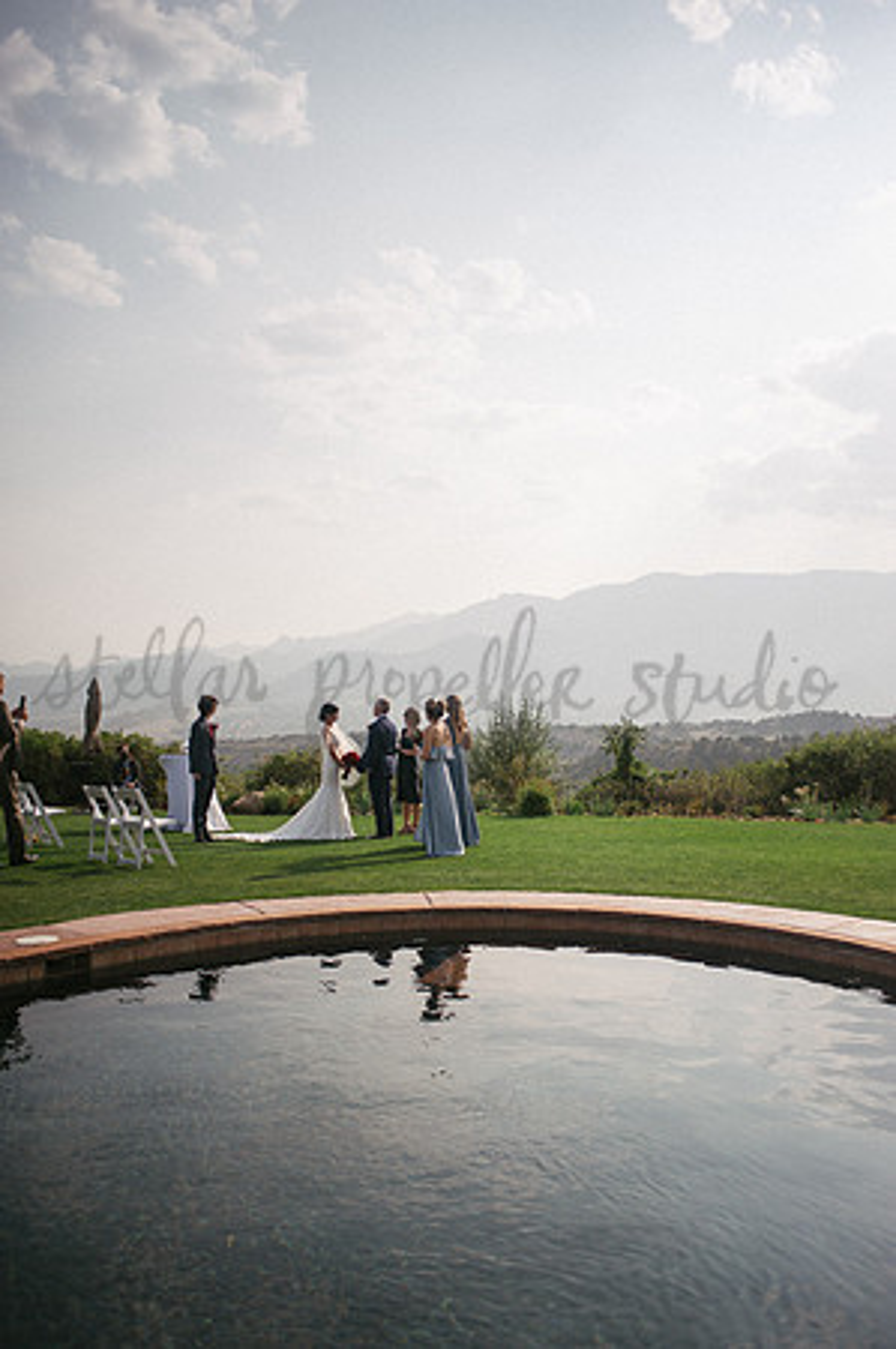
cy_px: 674
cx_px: 448
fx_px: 1048
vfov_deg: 65.5
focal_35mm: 28
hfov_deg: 46.3
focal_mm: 28
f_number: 2.8
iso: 400
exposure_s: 1/8000
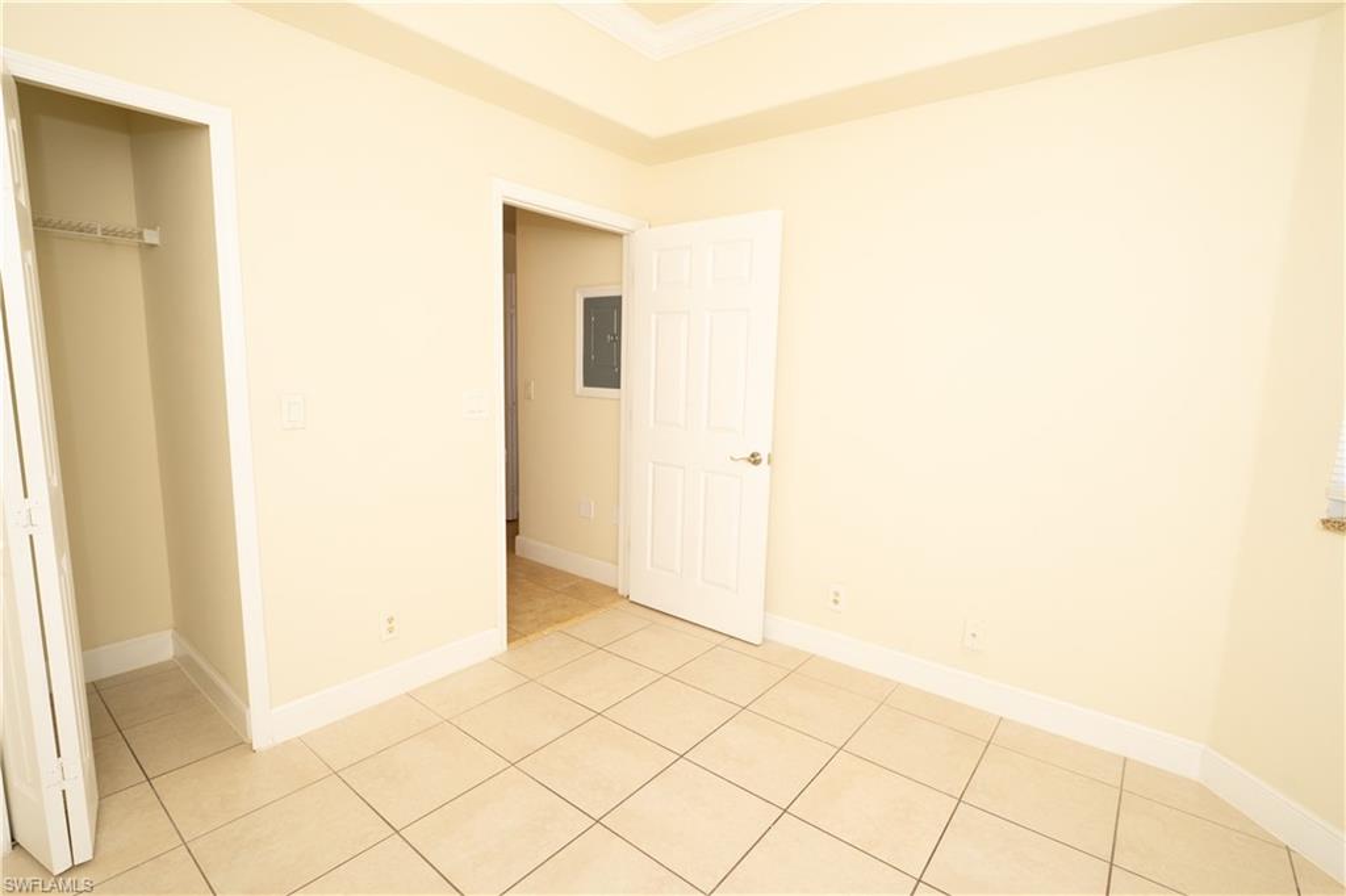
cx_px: 673
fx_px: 617
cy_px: 448
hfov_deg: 95.0
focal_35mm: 16
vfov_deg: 72.0
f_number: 4.5
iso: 320
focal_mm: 16.5
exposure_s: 1/250
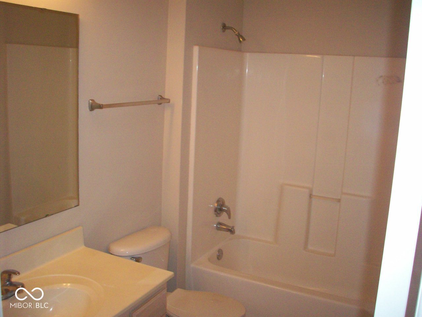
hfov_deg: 50.1
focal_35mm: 37
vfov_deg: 38.7
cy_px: 158
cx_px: 211
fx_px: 451
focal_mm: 6.2
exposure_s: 1/64
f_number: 2.8
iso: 200
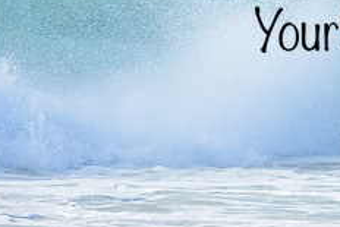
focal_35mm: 2755
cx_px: 246
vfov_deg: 0.5
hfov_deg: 0.7
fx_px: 26035
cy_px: 6
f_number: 6.3
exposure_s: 1/2000
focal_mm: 800
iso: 320
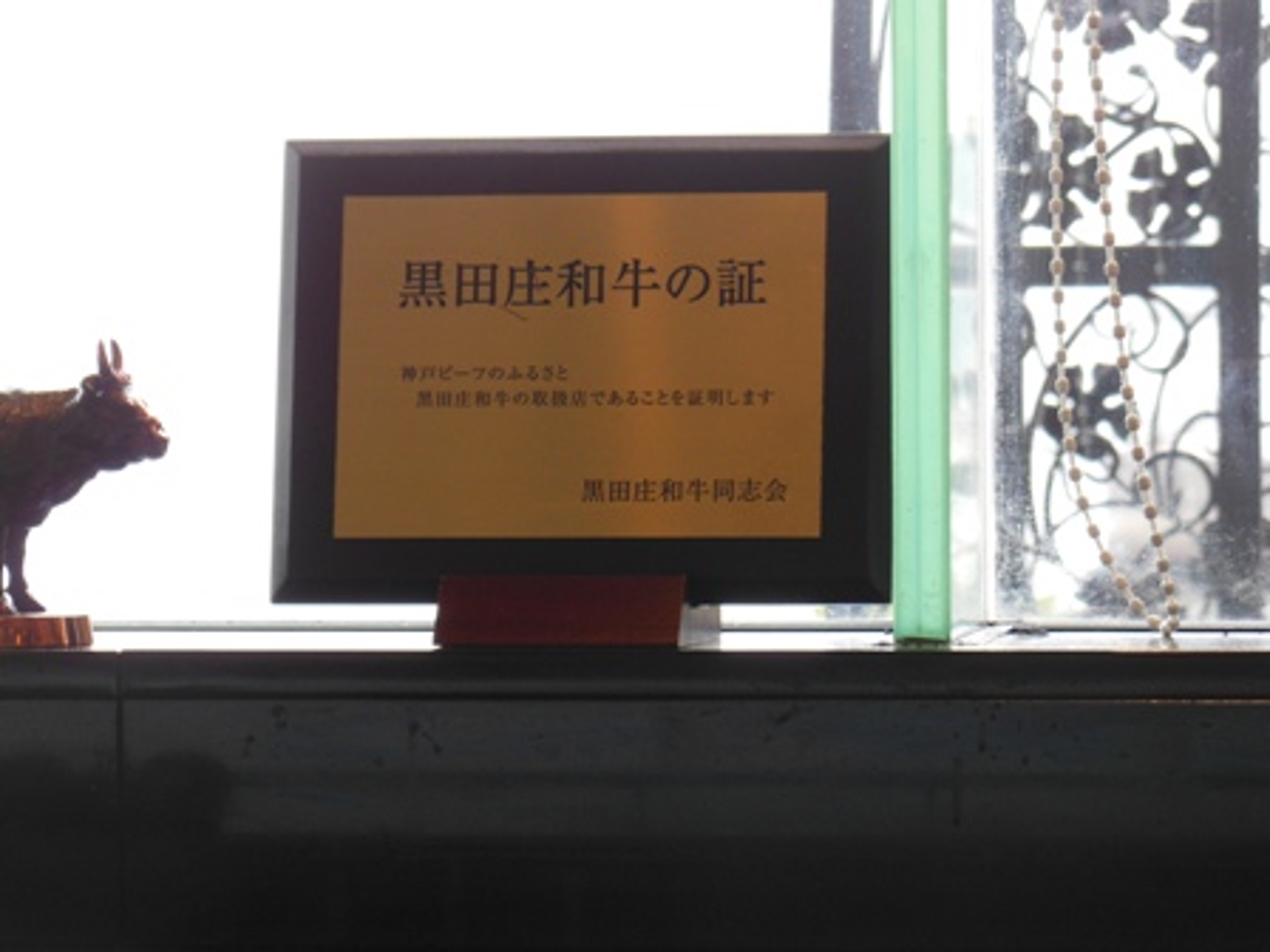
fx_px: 8071
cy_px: 476
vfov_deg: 6.8
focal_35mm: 220
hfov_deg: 9.0
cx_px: 635
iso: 250
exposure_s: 1/30
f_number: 5.9
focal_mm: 39.3
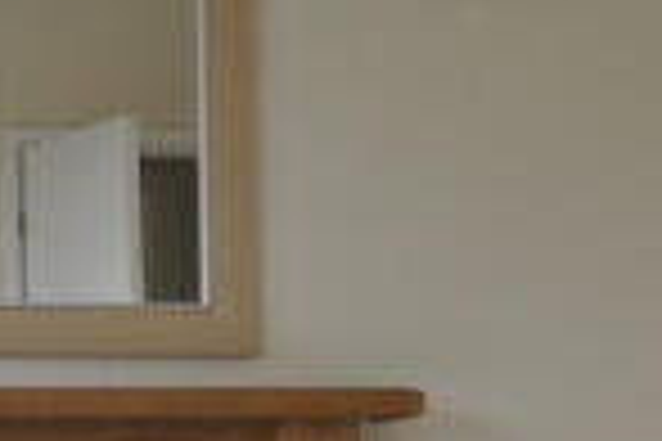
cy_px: 727
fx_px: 2703
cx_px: 484
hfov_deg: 13.9
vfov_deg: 9.0
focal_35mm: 147
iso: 200
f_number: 4.5
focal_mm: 22
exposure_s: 1/80
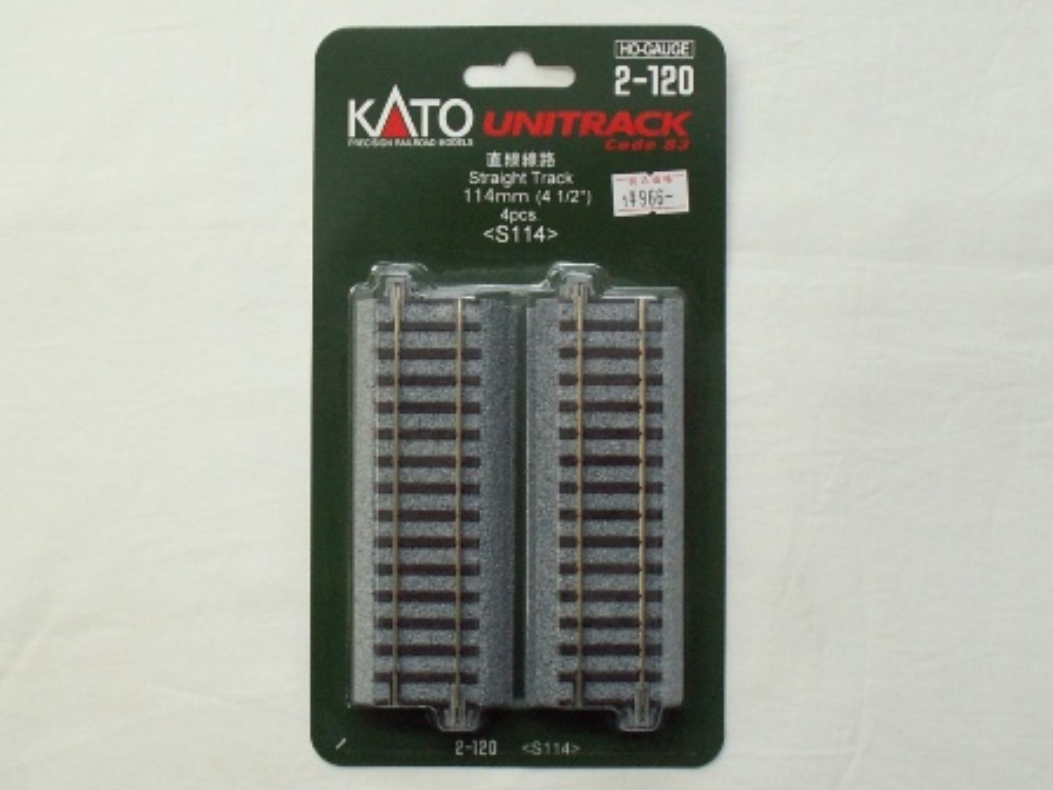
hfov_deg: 52.6
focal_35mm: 35
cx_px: 526
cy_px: 395
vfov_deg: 40.7
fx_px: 1065
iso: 100
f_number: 3.2
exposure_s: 1/30
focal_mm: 5.86
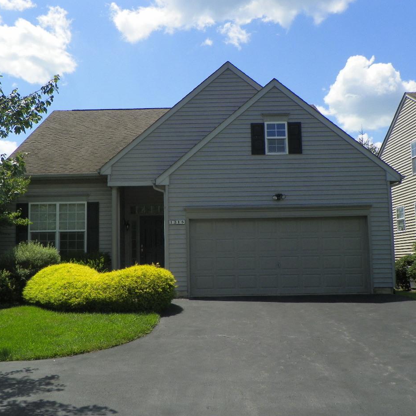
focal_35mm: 41
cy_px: 204
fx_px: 557
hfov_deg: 40.9
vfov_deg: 40.9
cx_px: 189
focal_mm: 6.1
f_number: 5
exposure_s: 1/500
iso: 64
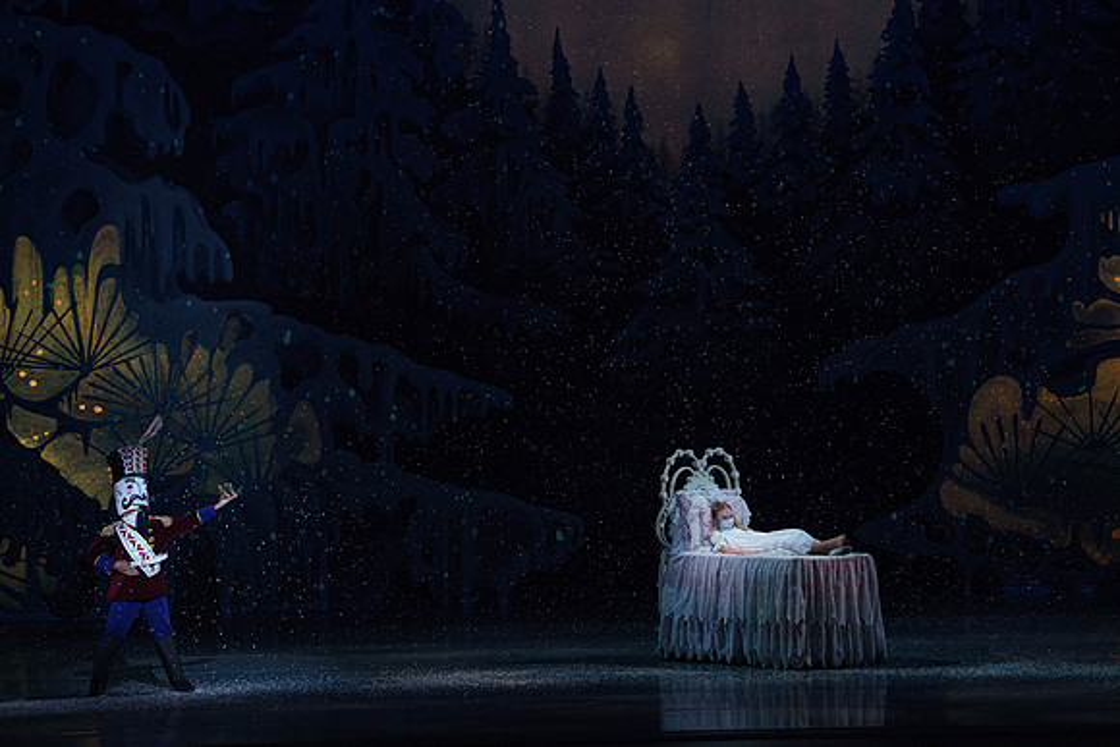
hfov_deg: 12.2
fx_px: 5228
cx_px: 560
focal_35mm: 168
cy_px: 374
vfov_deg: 8.2
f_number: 5
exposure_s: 1/320
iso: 5000
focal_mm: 168
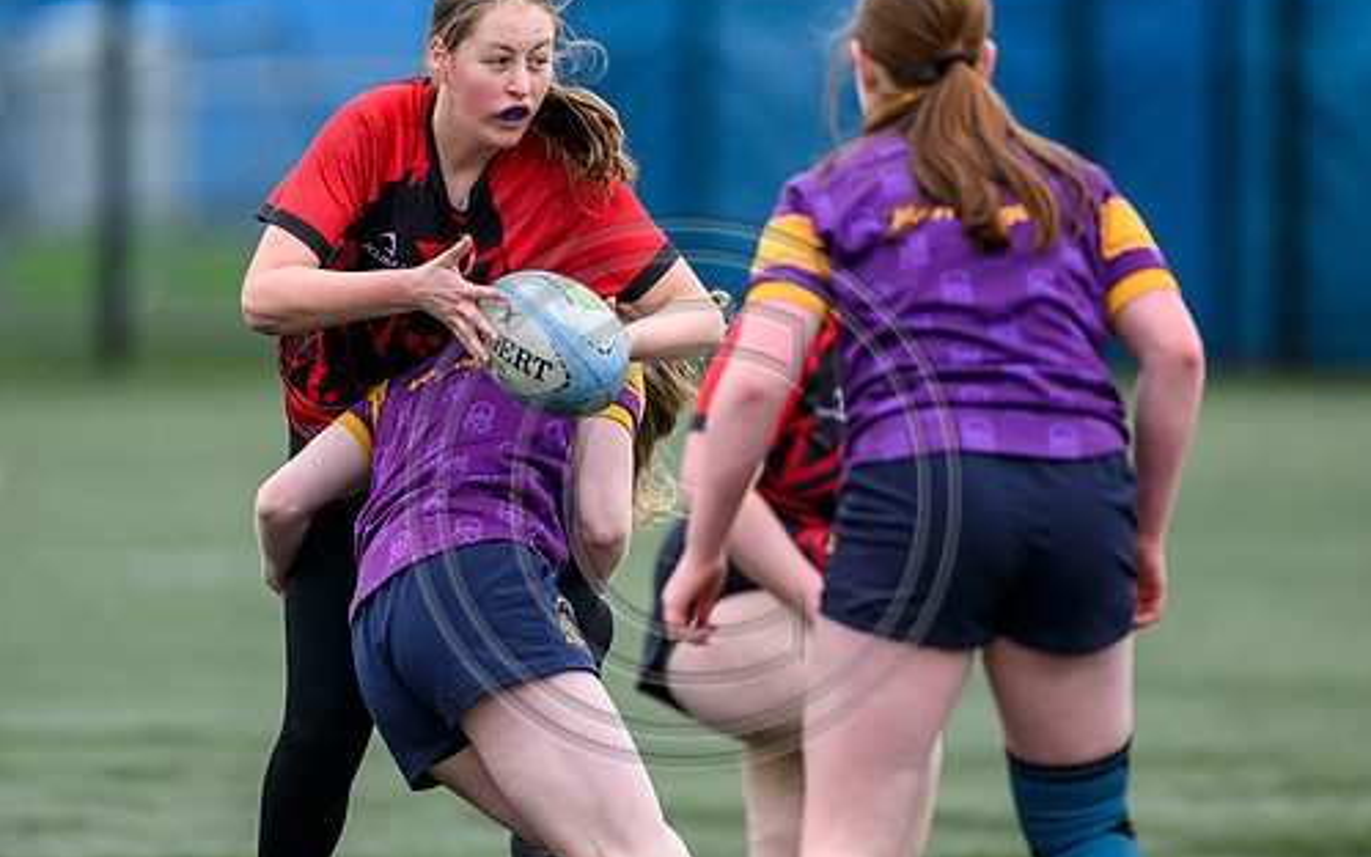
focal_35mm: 558
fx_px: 20852
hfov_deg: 3.8
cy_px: 484
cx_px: 615
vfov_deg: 2.4
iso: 500
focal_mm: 400
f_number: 3.2
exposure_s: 1/1250
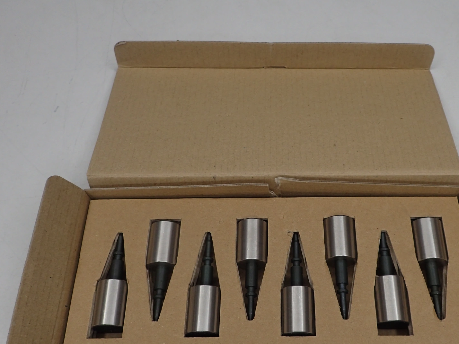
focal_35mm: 35
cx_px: 276
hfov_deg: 52.3
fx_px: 464
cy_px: 224
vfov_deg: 40.3
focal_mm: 4.5
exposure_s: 1/320
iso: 100
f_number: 2.8
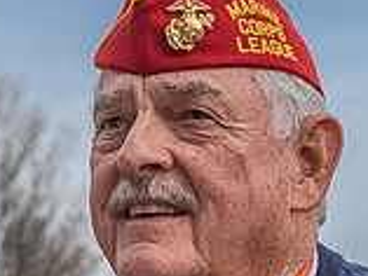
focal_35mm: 220
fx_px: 2341
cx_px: 234
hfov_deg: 9.0
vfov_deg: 6.8
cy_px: 188
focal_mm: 62
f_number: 6.3
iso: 500
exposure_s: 1/640
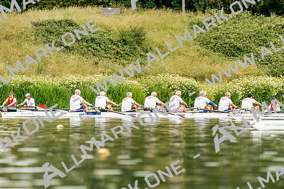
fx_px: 3864
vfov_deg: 2.8
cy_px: 97
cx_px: 162
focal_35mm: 490
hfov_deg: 4.2
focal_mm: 407
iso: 640
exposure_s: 1/2000
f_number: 6.3
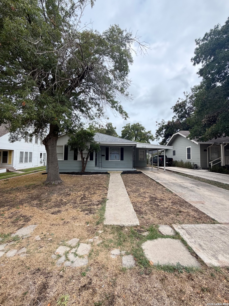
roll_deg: -0.8
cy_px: 153
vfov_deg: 102.1
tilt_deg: +3.6
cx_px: 114
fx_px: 123
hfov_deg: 85.7
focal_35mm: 14
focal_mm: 2.22
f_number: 2.2
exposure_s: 1/502
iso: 50
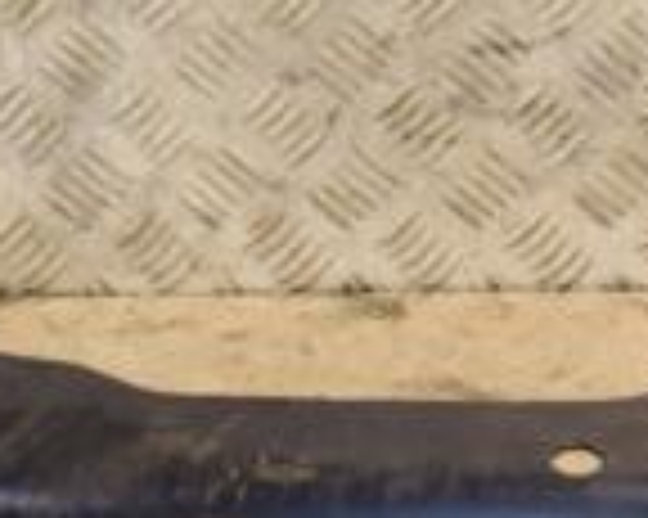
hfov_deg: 11.8
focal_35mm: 164
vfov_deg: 9.4
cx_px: 374
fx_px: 3143
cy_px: 248
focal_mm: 28
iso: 800
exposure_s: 1/200
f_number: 5.6
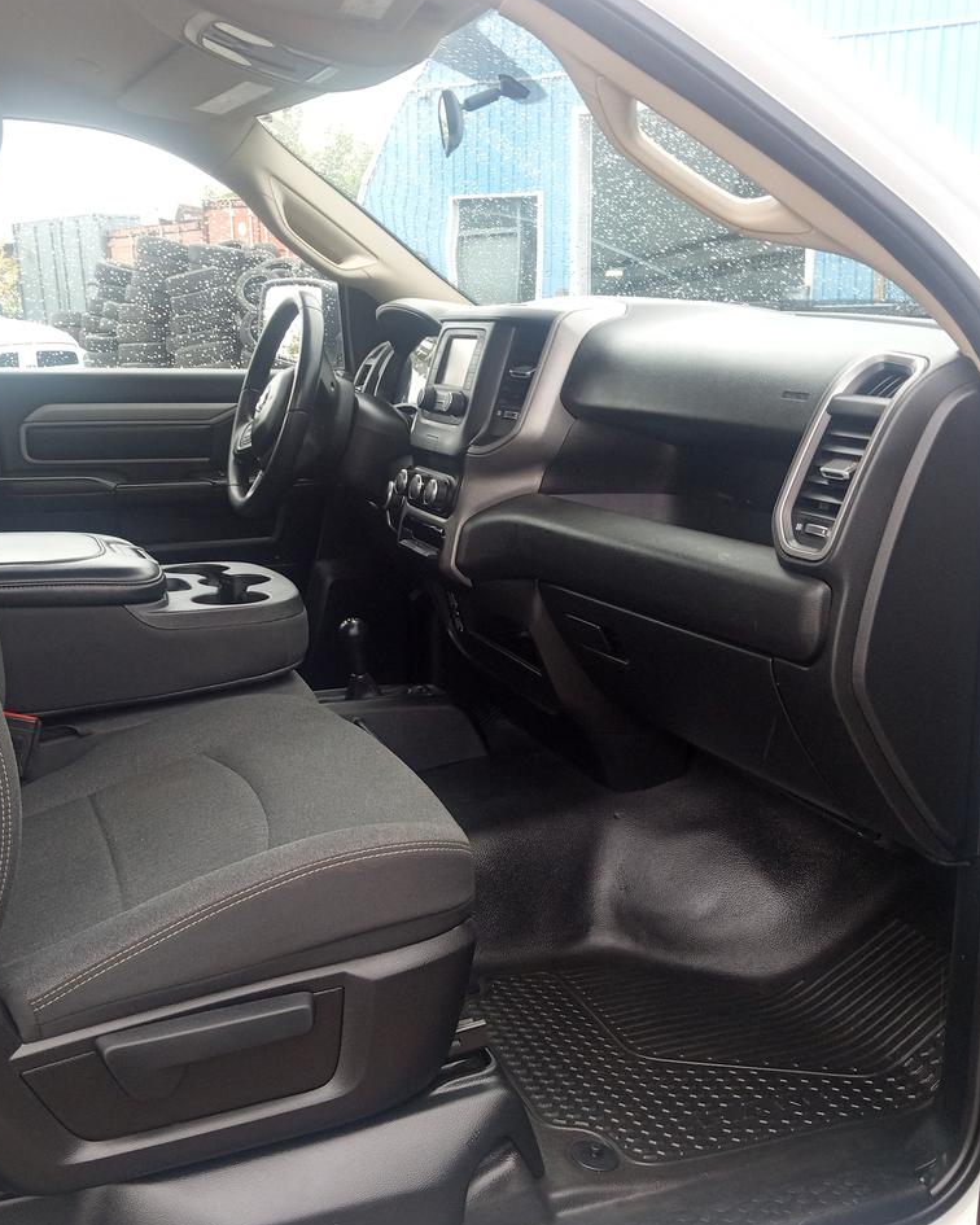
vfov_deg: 49.1
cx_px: 397
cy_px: 611
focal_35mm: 37
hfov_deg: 40.0
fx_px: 1341
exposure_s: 1/60.2
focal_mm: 3.71
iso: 103
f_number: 2.2
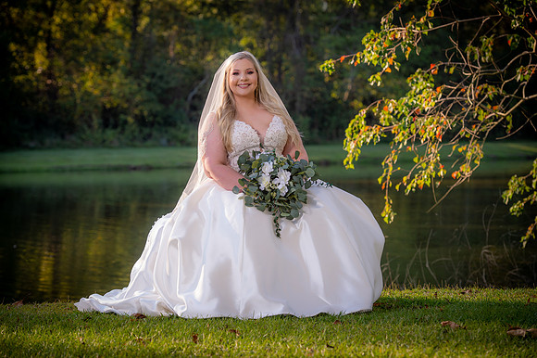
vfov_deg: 12.4
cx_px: 268
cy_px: 179
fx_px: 1640
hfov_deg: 18.6
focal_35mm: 110
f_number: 5
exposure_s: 1/160
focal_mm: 110
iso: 125
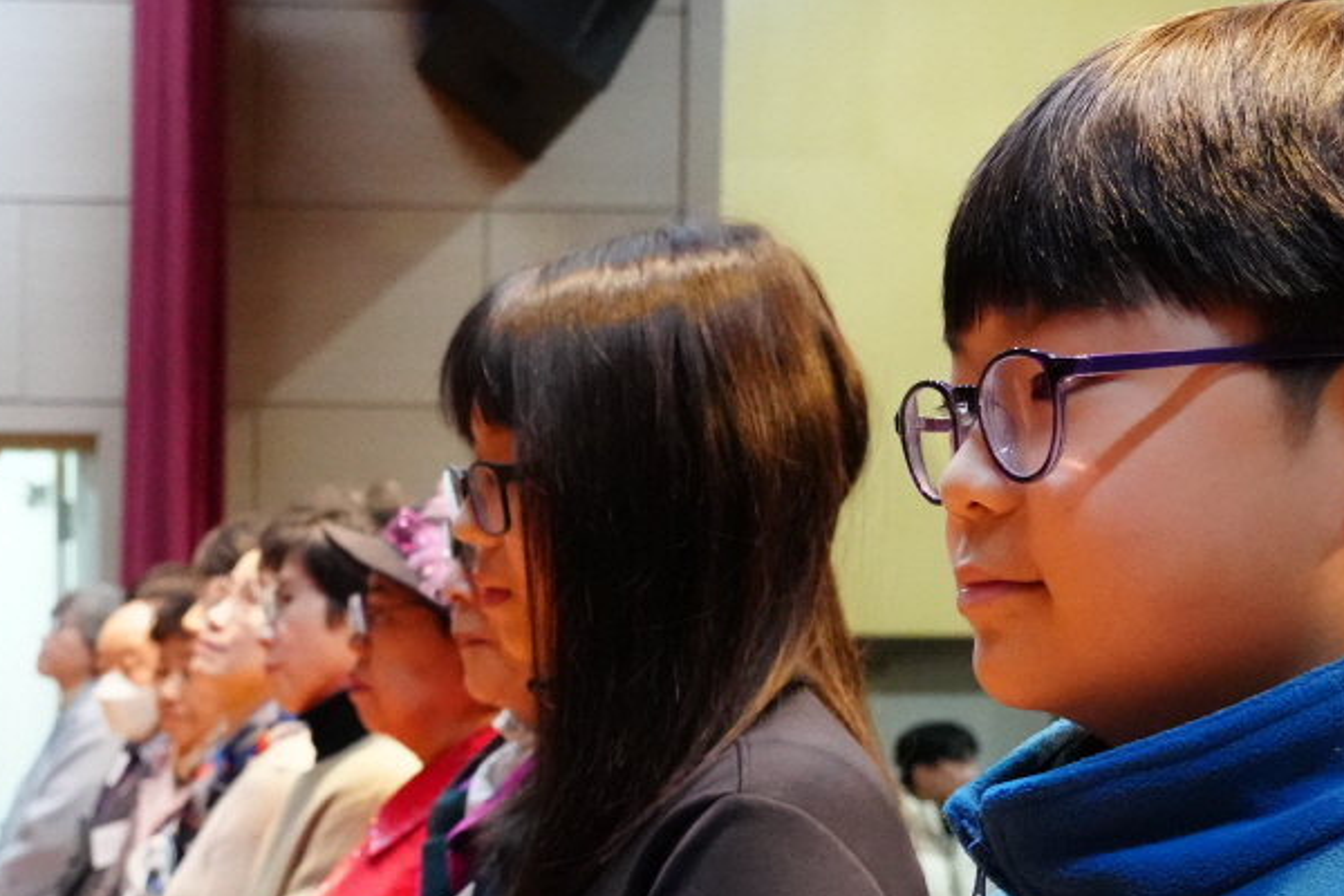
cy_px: 925
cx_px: -60
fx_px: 2688
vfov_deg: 18.4
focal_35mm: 72
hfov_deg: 26.3
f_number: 4.5
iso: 10000
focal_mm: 24
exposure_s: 1/160
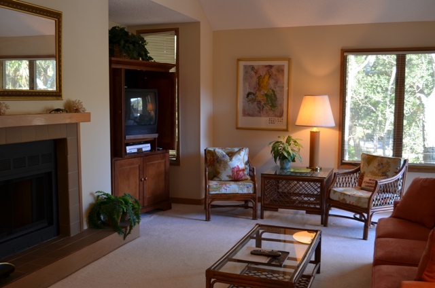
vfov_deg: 34.1
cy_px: 144
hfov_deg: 49.6
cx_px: 218
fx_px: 470
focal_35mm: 39
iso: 100
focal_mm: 26
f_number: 4.2
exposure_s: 1/13
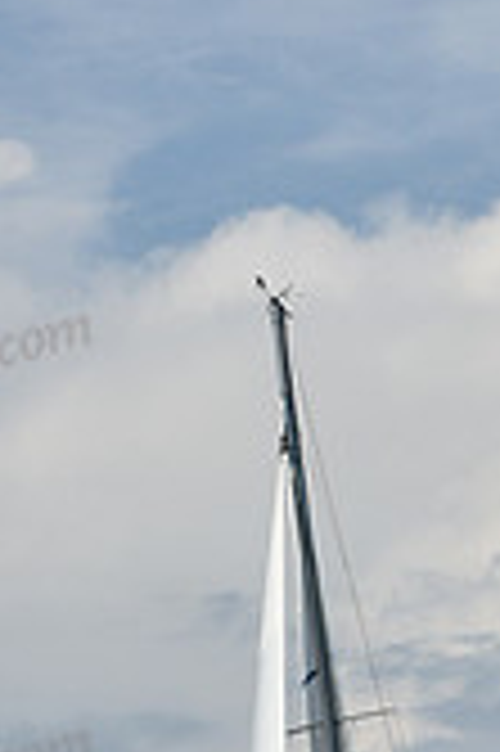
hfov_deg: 3.9
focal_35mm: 348
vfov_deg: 5.9
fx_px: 7265
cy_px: 982
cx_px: 327
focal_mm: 100
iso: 250
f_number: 10
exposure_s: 1/1000
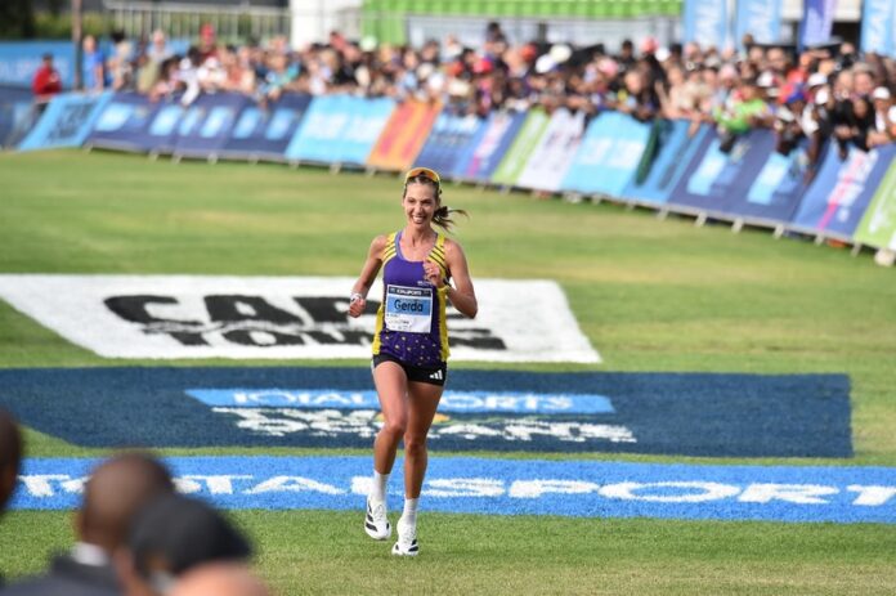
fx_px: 11192
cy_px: 298
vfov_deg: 3.1
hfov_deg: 4.6
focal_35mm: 450
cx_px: 448
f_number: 6.3
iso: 1600
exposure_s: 1/1600
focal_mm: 450
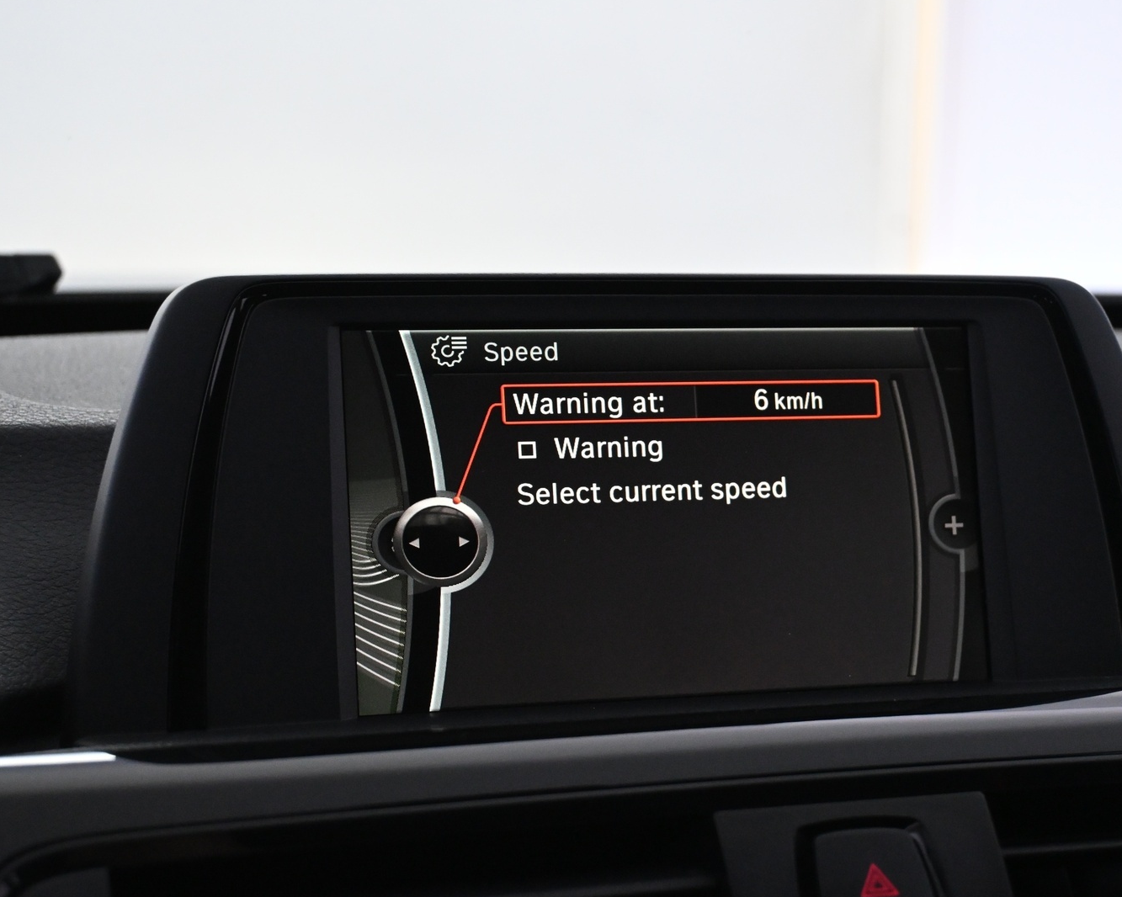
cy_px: 448
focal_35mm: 74
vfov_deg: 20.8
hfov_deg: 25.9
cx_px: 625
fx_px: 2443
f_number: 6
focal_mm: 43
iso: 3600
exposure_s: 1/60
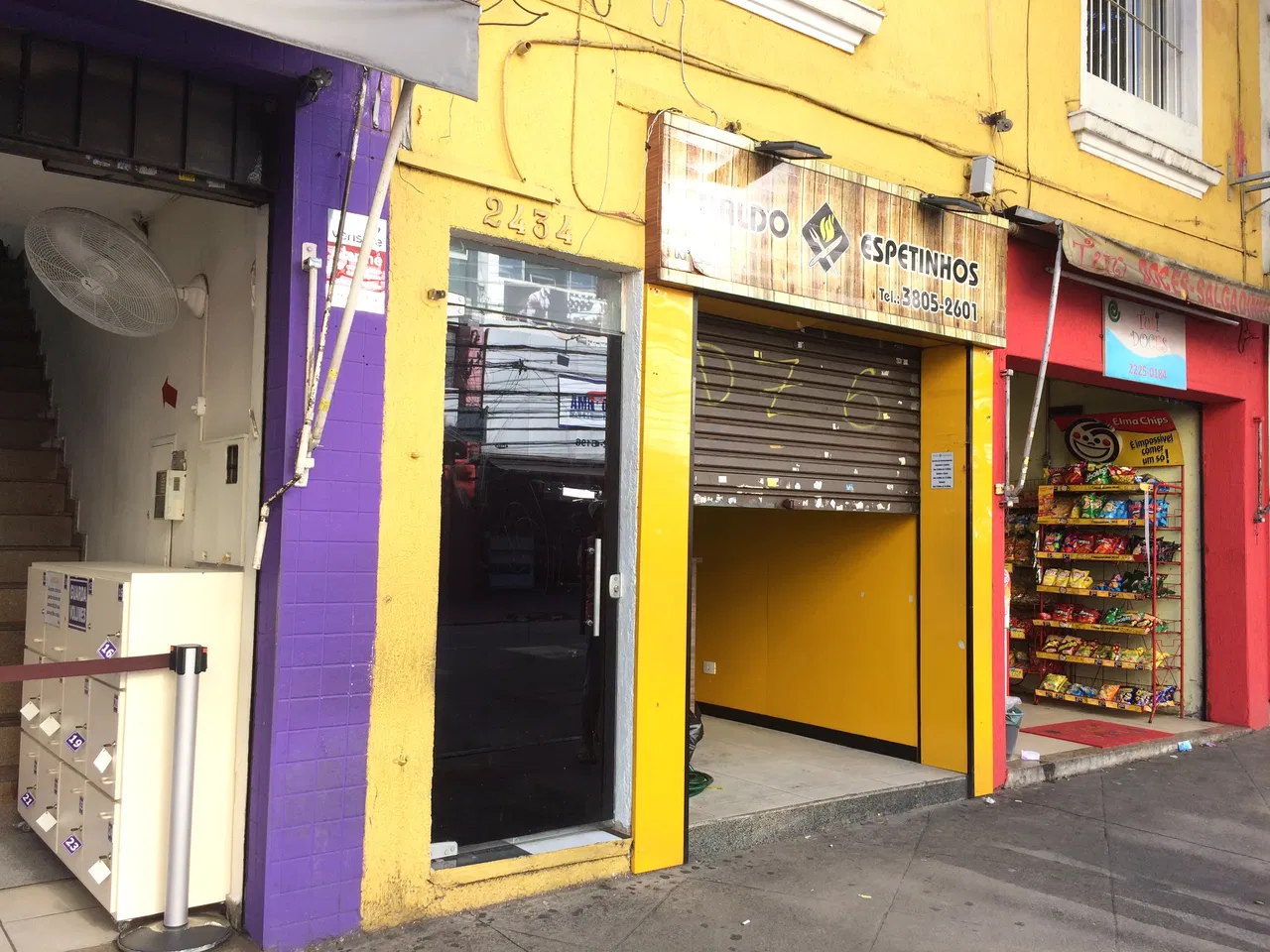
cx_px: 635
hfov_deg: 61.7
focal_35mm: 29
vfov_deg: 48.2
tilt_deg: +1.3
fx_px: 1064
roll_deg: -2.6
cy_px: 476
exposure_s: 1/237
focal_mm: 4.15
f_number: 2.2
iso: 32
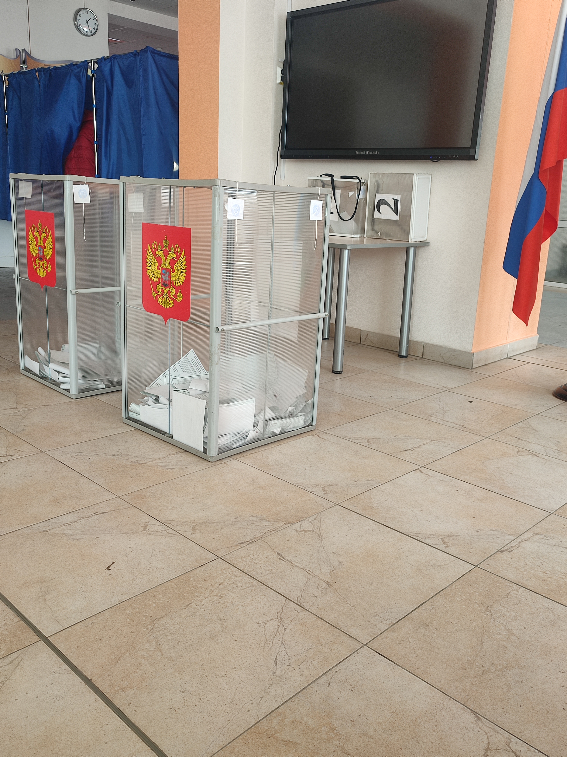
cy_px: 378
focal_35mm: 25
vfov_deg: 69.4
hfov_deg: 54.9
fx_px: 546
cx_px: 284
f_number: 1.9
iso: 112
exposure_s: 1/50
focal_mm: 6.04
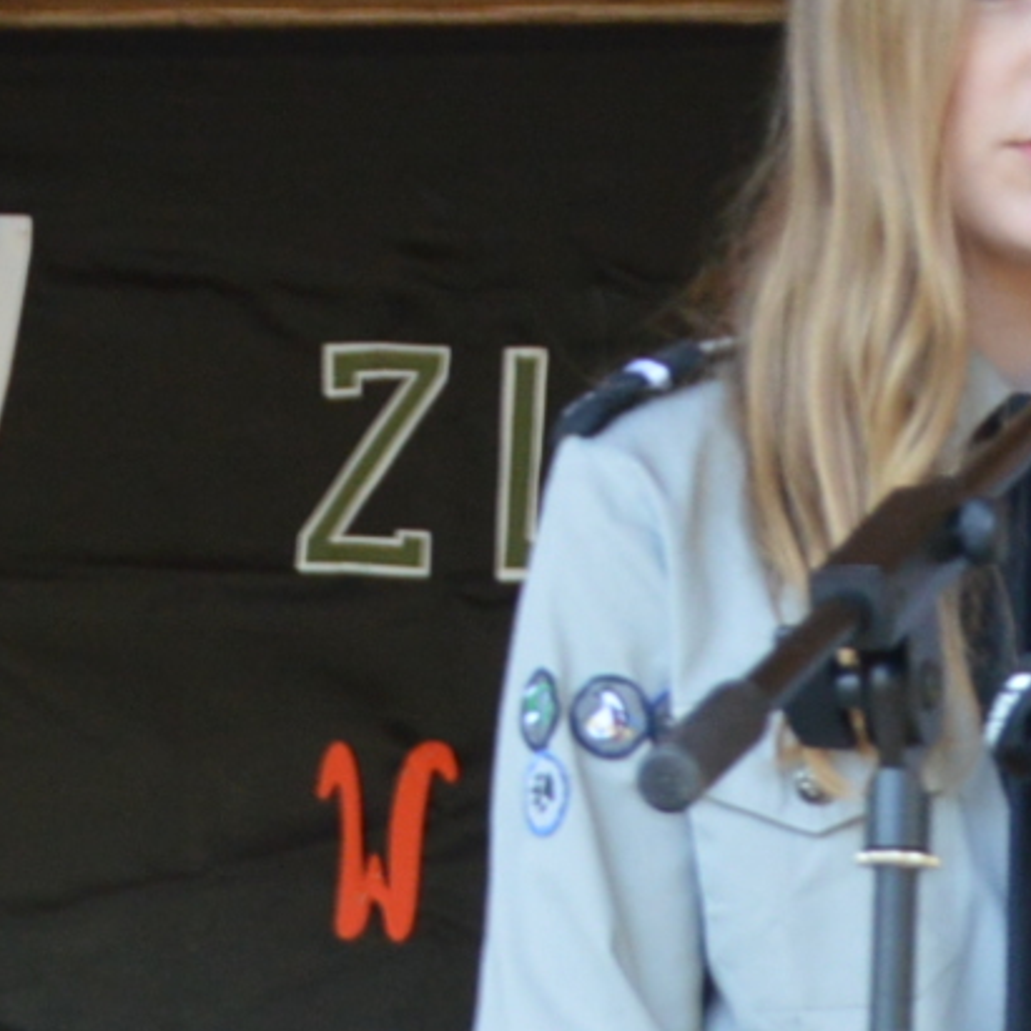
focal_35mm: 298
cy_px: 1274
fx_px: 10042
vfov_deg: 5.8
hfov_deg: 5.9
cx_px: 865
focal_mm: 32
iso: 400
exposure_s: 1/60
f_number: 4.2
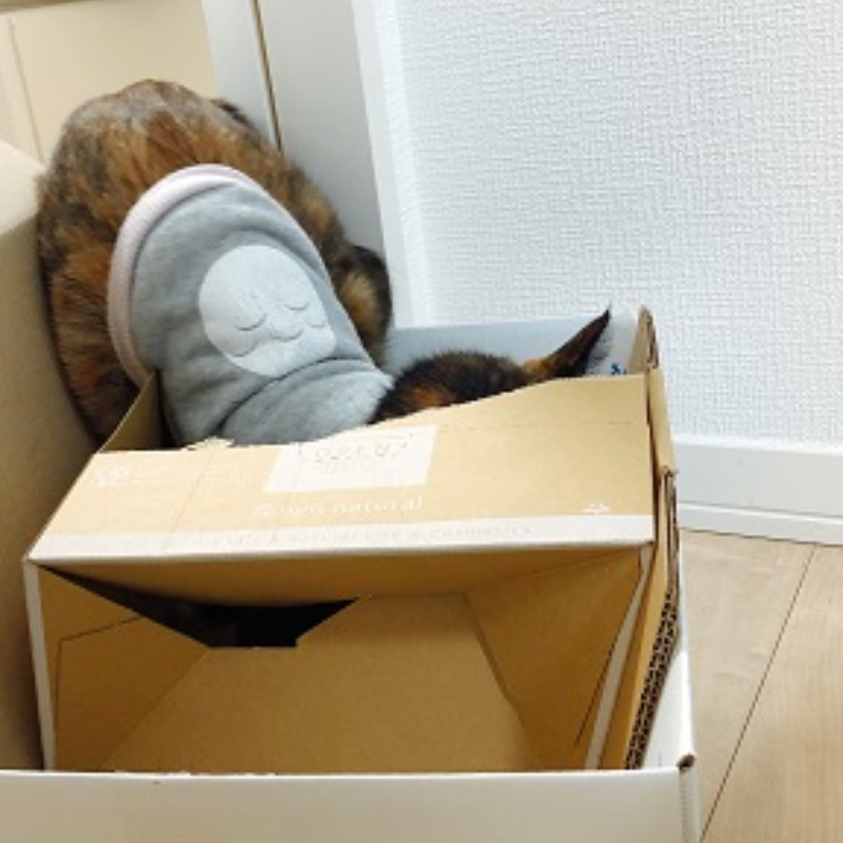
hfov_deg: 39.1
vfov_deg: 39.2
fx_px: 1185
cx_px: 357
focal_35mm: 43
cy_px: 414
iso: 64
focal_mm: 3.99
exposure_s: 1/17
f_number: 1.8
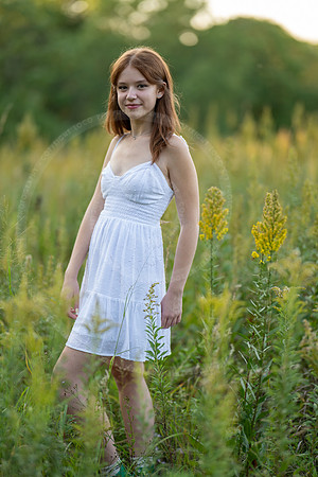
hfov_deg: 16.1
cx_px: 159
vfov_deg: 23.9
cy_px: 238
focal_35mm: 85
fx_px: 1126
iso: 160
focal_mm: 85
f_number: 1.2
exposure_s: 1/800
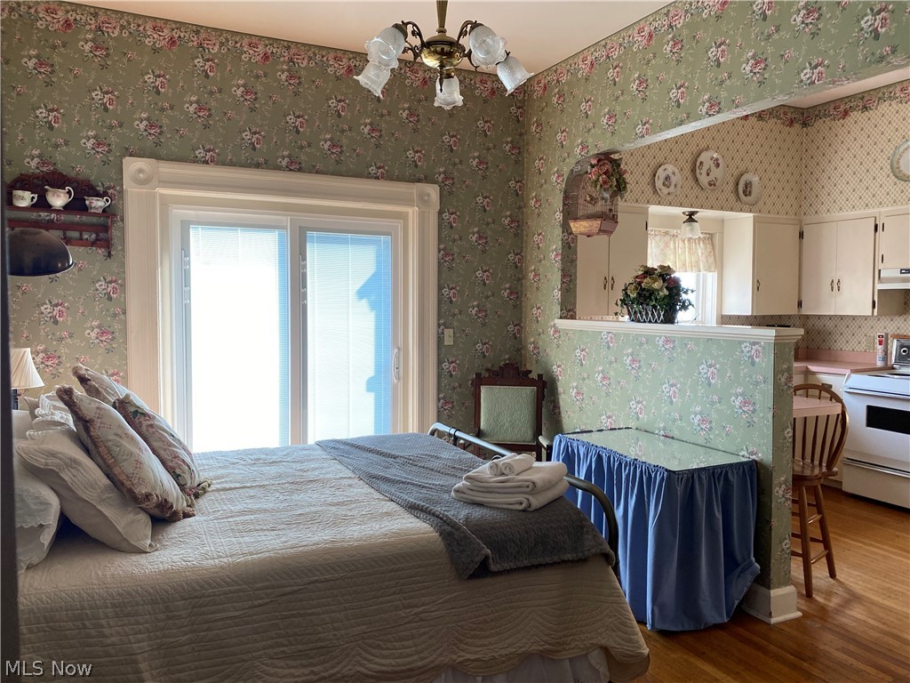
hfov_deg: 67.3
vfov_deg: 53.1
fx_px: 683
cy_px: 342
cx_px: 455
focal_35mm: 26
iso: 125
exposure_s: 1/121
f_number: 1.8
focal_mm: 4.25
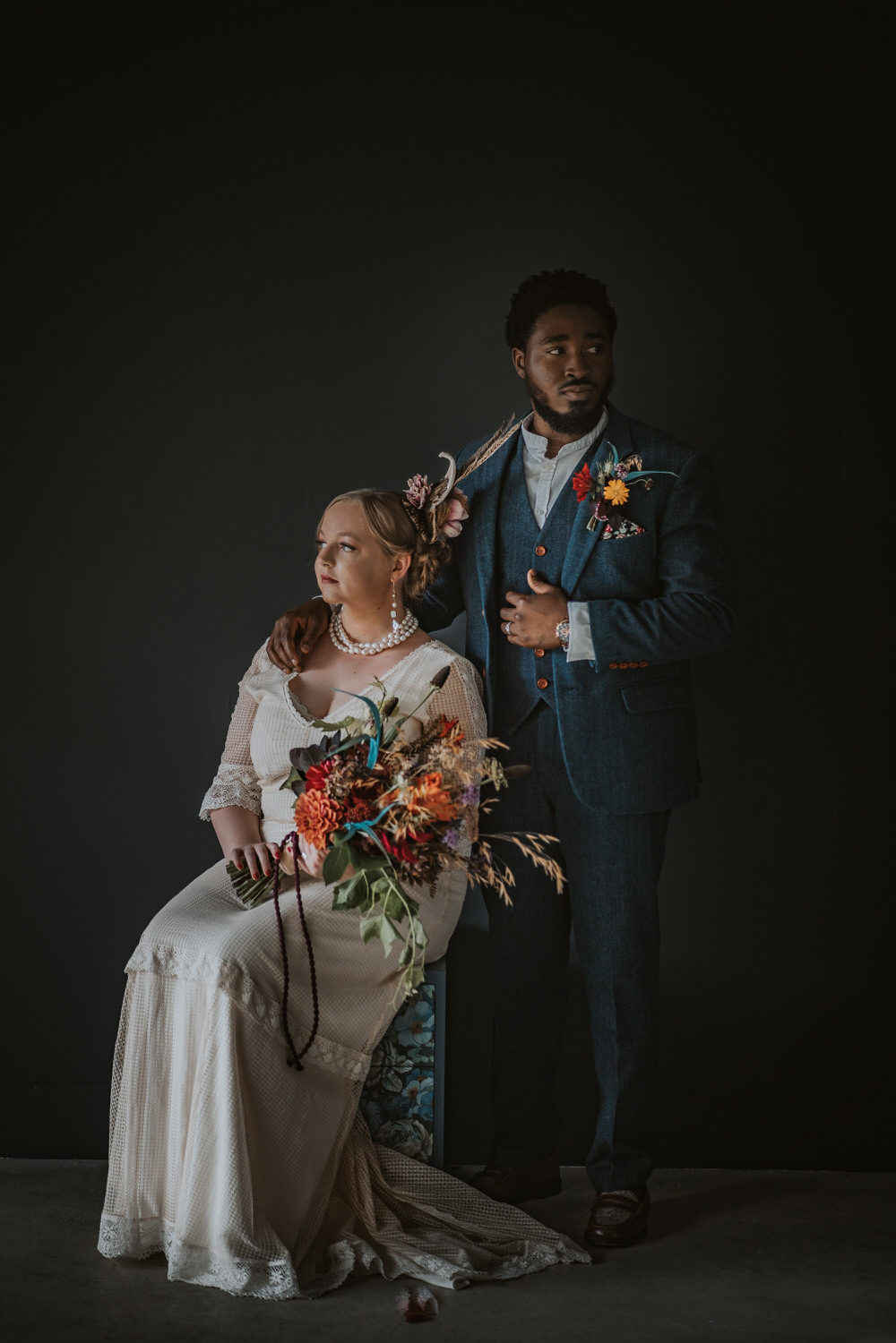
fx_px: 3173
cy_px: 672
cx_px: 448
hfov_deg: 16.1
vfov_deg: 23.9
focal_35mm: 85
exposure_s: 1/320
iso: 100
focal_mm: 85
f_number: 1.4
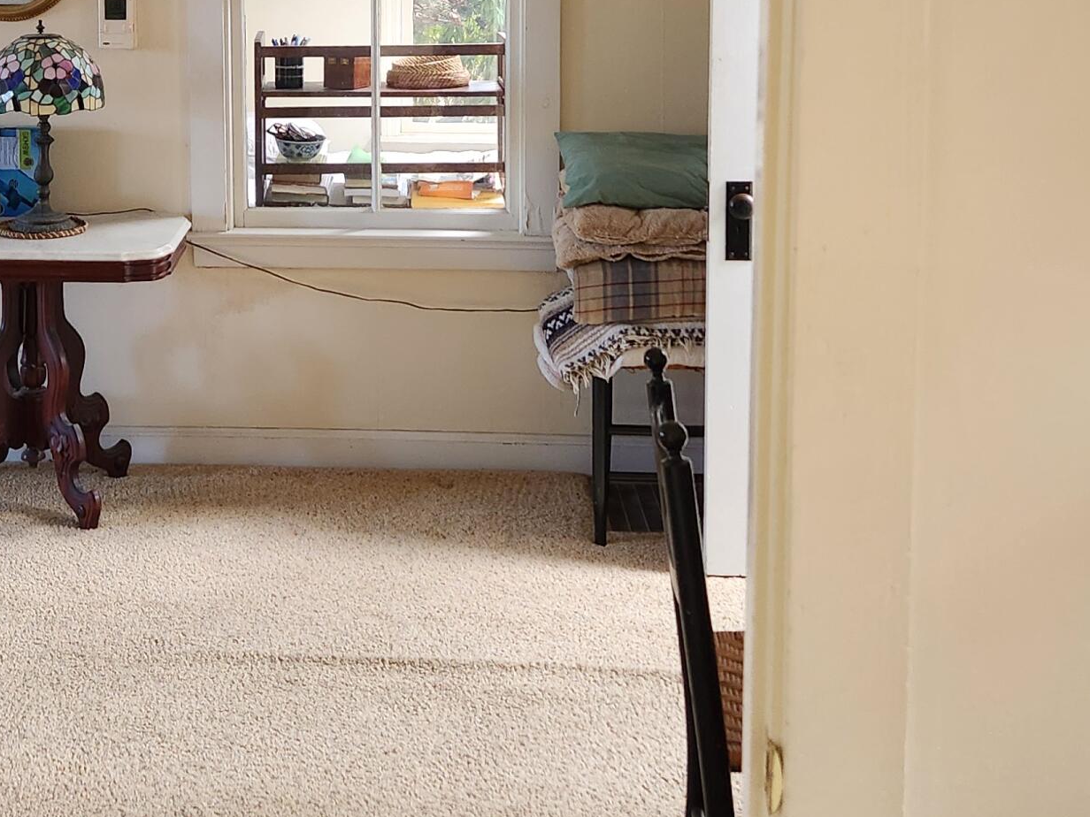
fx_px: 1763
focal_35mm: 56
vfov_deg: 25.4
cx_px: 344
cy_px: 111
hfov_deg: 34.0
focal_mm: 5.4
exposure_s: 1/120
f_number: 1.8
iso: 250
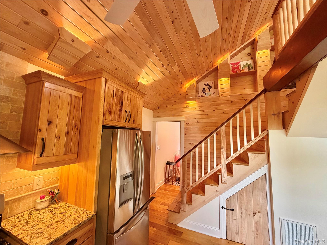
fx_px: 132
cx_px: 164
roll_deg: -1.1
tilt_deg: +5.9
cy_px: 122
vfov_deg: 85.7
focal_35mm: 14
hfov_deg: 102.1
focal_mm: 2.22
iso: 400
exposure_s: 1/60
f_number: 2.2
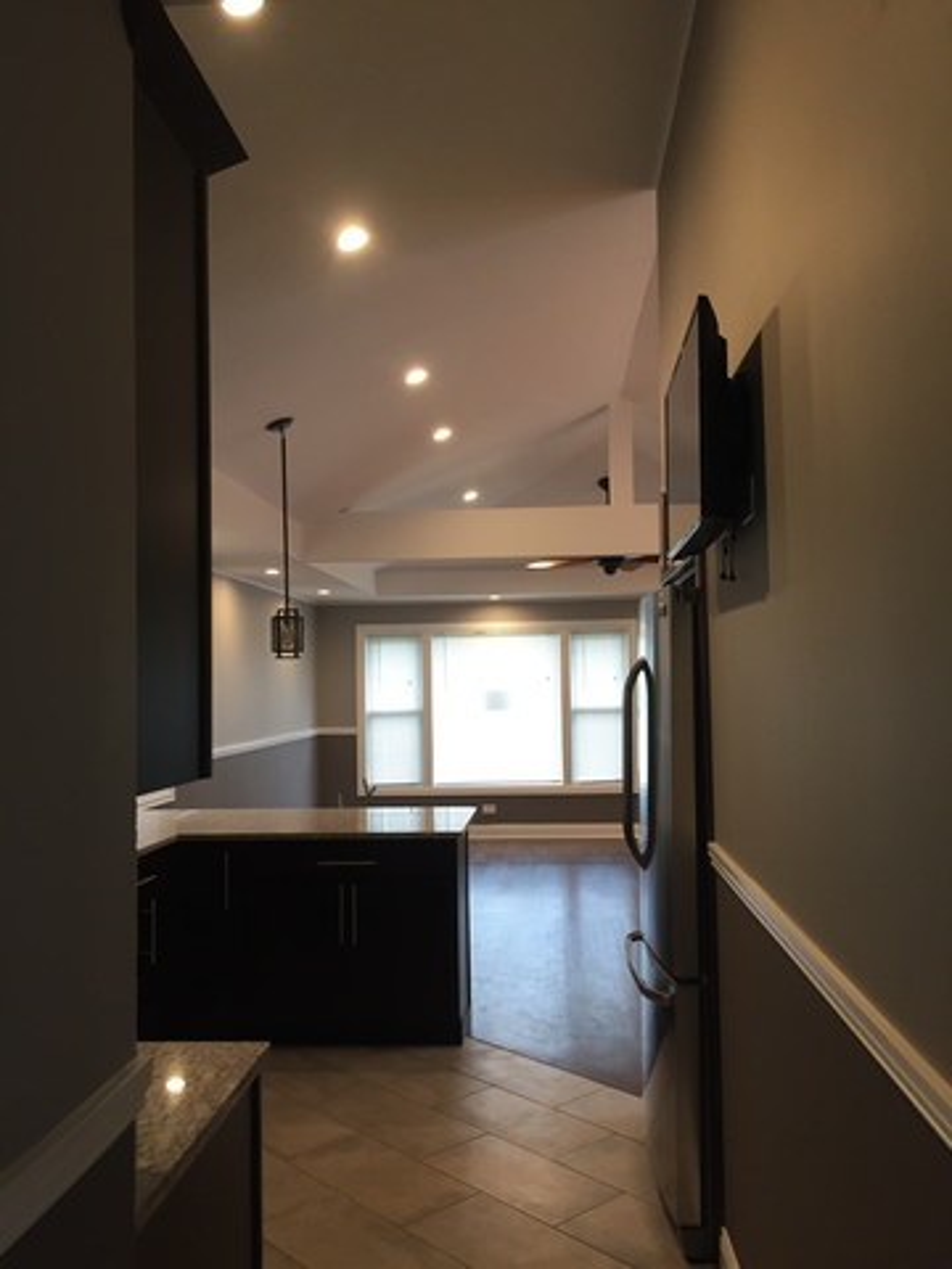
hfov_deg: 48.2
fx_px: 1063
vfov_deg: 61.7
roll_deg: +0.5
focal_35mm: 29
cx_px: 476
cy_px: 634
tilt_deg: +3.6
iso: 50
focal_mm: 4.15
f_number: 2.2
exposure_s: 1/30
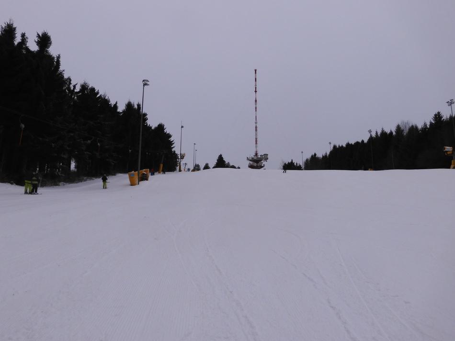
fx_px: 315
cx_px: 228
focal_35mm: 24
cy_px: 170
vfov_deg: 56.8
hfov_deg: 71.6
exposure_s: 1/200
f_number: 3.4
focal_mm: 4.3
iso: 100
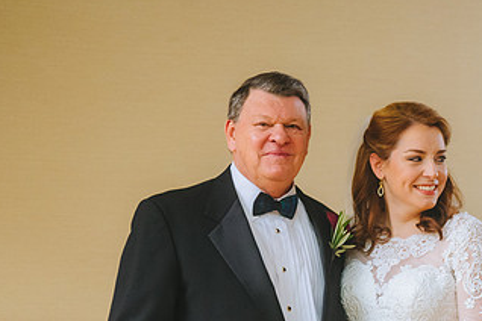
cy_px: 287
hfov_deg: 19.2
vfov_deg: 12.9
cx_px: 397
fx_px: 1406
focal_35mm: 105
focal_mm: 55
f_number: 3.5
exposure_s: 1/50
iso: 1250
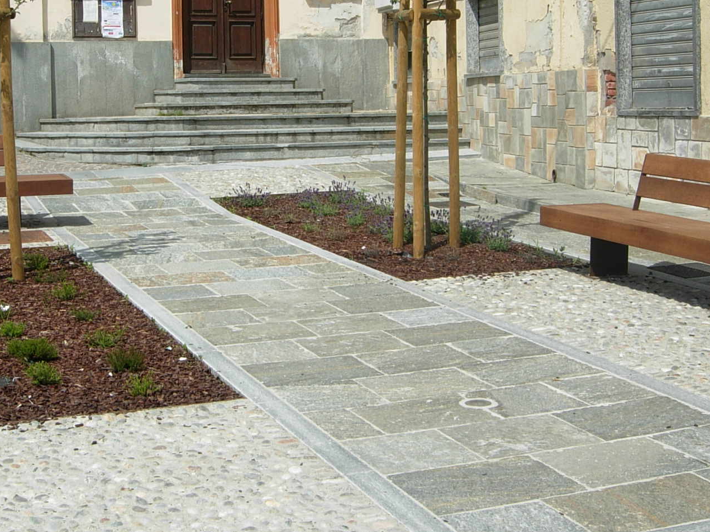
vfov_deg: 25.0
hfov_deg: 33.1
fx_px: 1190
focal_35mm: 58
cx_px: 271
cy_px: 151
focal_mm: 7.5
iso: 50
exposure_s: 1/406
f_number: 6.8
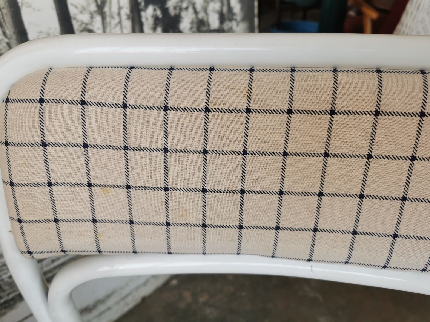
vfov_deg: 51.4
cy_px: 161
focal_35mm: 27
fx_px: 335
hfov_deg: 65.3
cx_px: 215
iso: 64
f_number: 1.6
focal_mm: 5.56
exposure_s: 1/120
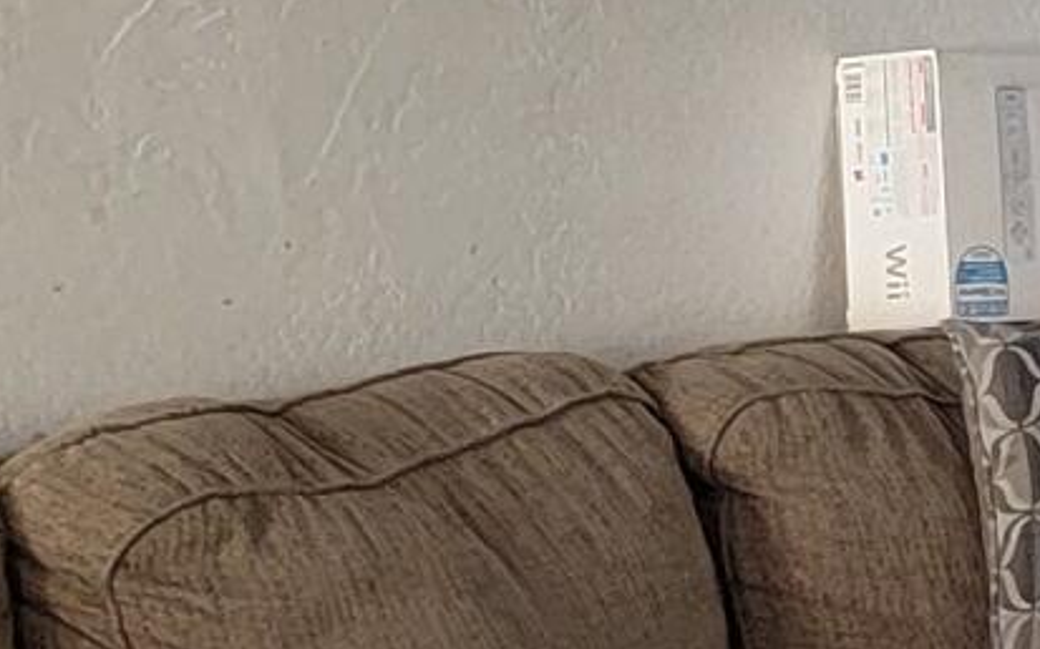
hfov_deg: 8.9
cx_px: 3294
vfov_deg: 7.1
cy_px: 65
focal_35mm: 185
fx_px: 5243
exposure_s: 1/40
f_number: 1.8
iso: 250
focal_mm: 6.7
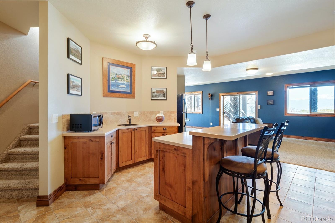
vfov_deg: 70.4
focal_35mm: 17
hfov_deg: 93.3
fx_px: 158
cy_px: 112
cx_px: 168
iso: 100
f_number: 9
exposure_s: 1/2
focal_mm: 17
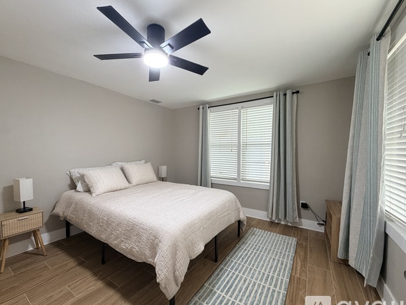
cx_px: 193
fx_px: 176
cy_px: 159
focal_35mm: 15
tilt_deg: -1.9
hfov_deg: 98.1
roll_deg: +0.1
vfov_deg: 81.7
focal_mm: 2.22
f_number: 2.2
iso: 320
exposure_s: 1/58
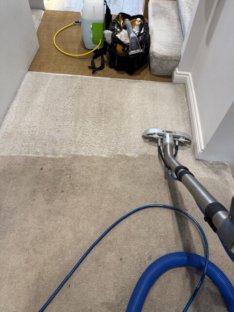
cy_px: 156
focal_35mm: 24
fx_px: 216
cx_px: 117
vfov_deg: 71.6
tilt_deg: -54.1
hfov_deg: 56.8
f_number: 1.78
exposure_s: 1/50
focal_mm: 6.76
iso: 160
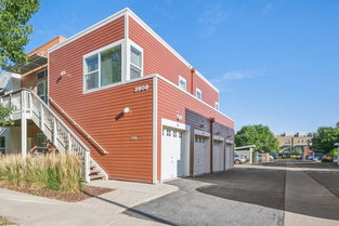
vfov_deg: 53.8
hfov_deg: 73.4
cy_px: 155
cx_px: 109
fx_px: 217
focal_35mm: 23
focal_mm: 15
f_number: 9
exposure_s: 1/800
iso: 400
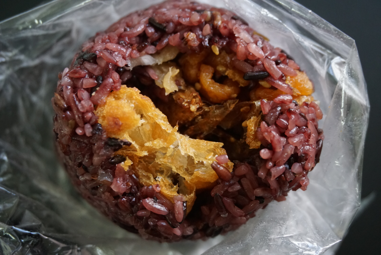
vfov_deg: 27.3
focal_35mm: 50
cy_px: 128
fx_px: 524
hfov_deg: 39.9
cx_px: 190
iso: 1600
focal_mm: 33
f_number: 5
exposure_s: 1/60
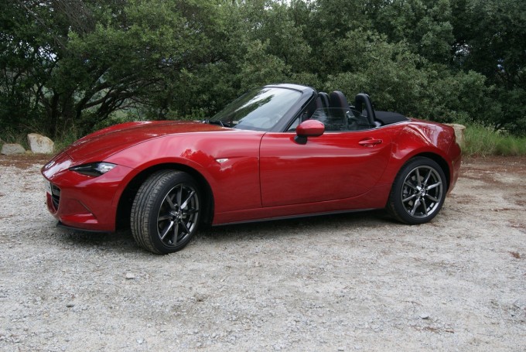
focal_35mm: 36
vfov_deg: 37.0
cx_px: 263
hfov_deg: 53.1
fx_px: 527
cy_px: 176
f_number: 7.1
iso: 100
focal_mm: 24
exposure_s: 1/60
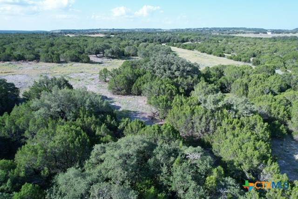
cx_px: 149
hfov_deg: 78.5
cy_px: 100
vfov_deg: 57.3
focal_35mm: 22
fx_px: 182
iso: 130
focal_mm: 8.38
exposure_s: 1/1000
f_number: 2.8
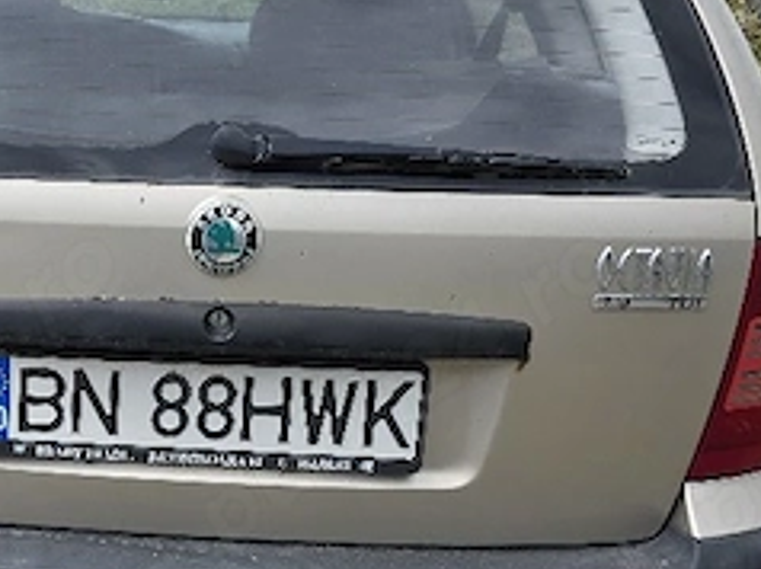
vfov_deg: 25.0
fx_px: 1274
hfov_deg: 31.3
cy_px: 406
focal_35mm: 58
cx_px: 35
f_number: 1.7
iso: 80
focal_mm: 6.3
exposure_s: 1/5000
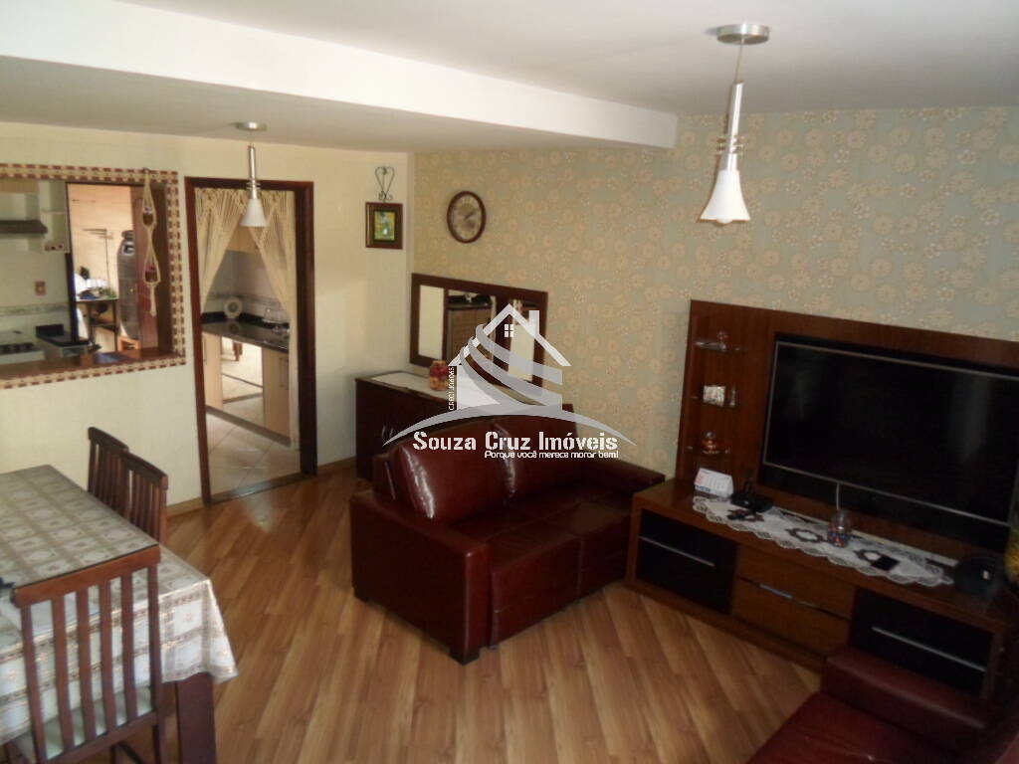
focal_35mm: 25
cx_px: 510
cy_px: 382
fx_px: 736
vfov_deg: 54.9
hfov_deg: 69.4
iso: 160
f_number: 2.5
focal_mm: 4.5
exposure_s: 1/30
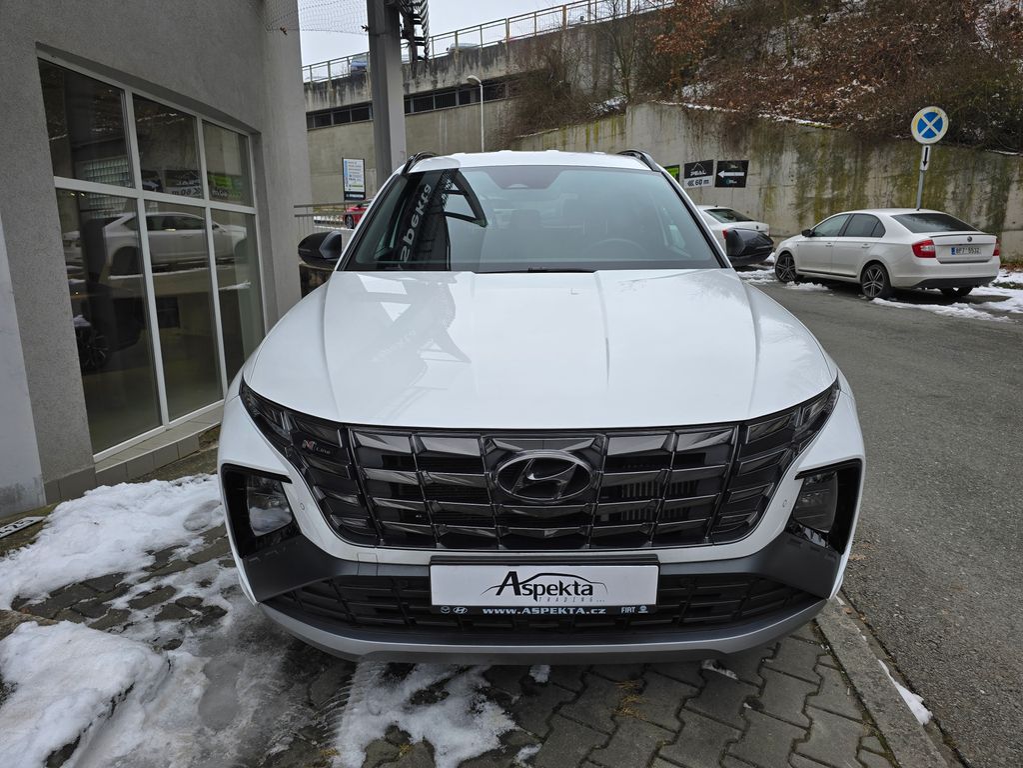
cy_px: 384
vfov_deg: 58.9
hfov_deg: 73.9
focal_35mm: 23
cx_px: 512
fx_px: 680
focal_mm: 6.3
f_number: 1.7
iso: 16
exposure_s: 1/180
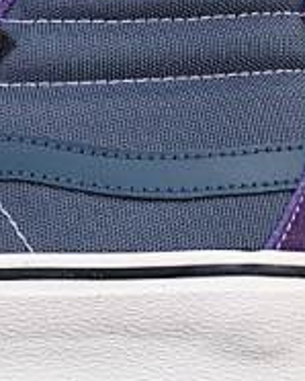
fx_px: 3416
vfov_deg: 6.4
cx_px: -168
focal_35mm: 303
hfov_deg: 5.1
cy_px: 60
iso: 160
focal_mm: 50
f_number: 7.1
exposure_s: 1/80
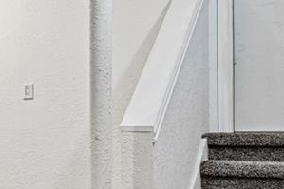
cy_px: 126
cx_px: -259
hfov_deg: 18.9
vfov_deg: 18.1
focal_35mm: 75
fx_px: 591
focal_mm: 14
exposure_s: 1/3.33
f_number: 10
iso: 400
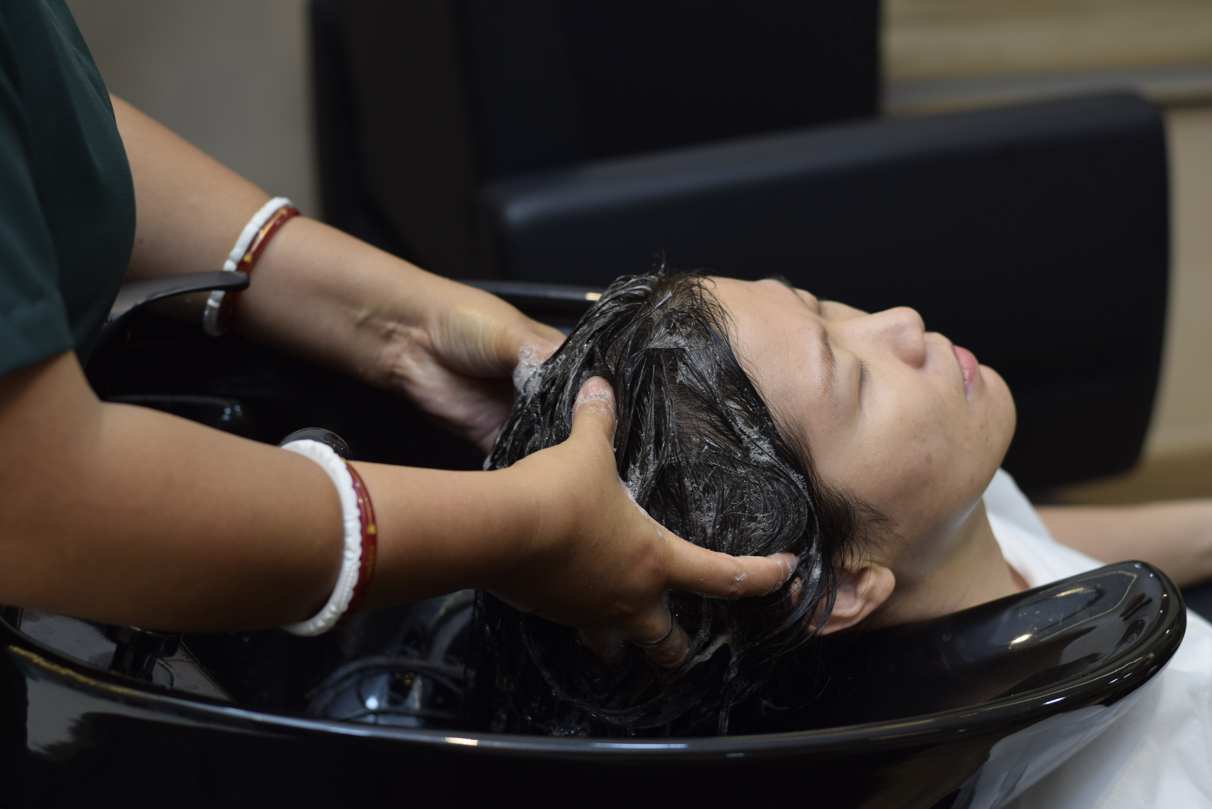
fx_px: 2525
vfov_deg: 18.2
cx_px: 606
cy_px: 404
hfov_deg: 27.0
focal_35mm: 75
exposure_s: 1/200
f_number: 2.8
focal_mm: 50
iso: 200
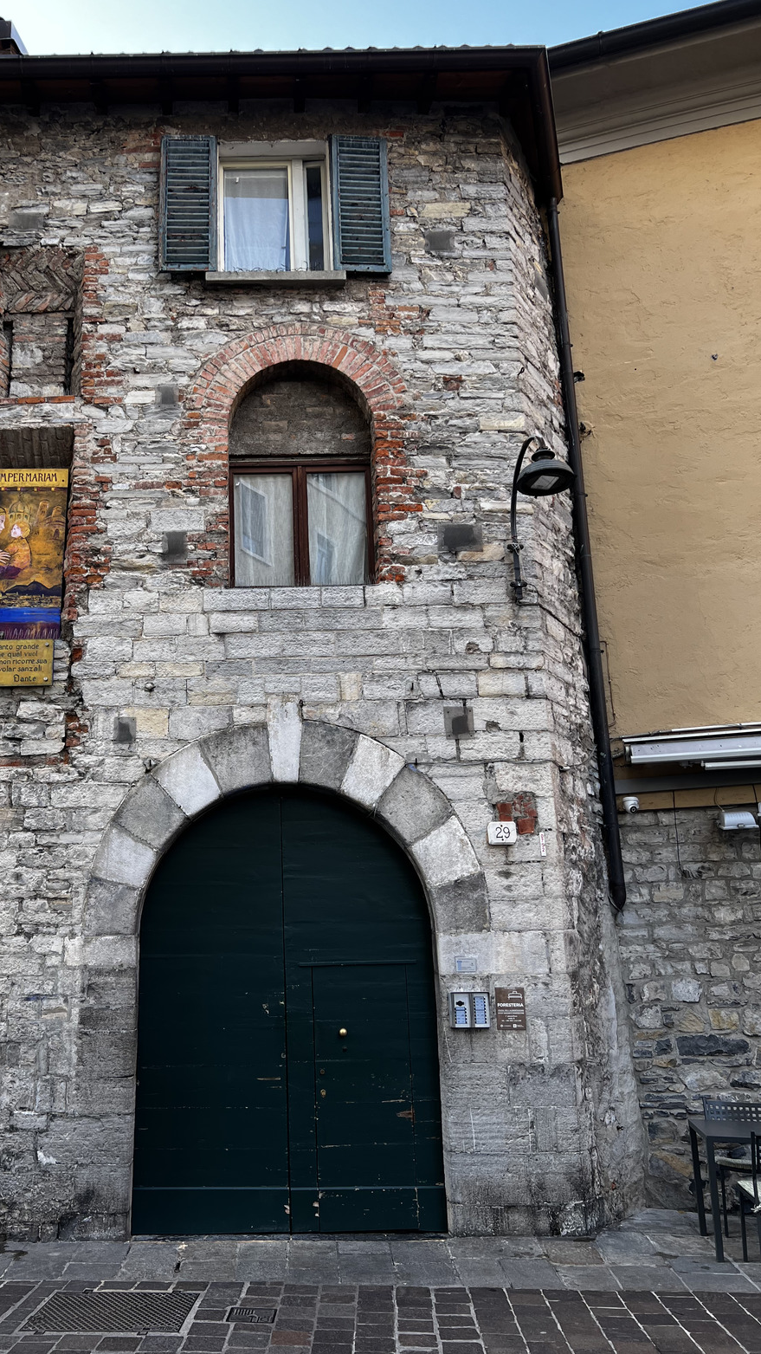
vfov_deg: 66.1
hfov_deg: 39.6
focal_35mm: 29
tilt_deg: +15.8
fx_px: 1040
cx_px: 245
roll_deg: +0.5
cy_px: 679
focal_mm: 5.7
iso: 32
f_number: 1.5
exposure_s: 1/121
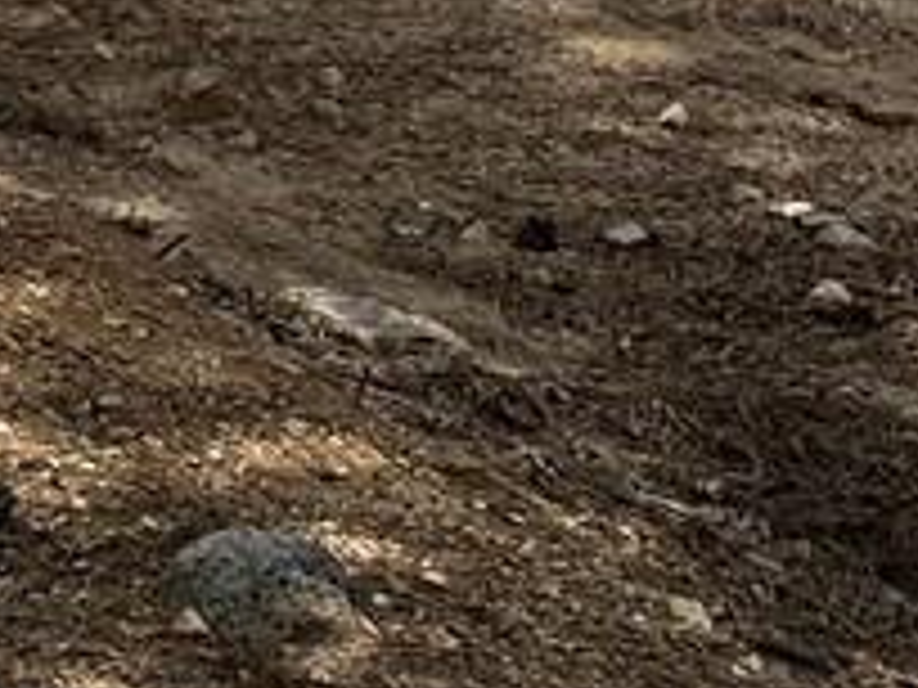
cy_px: 63
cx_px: -1854
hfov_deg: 8.7
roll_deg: -0.6
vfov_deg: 7.9
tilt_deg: -12.5
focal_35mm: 188
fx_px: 4986
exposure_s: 1/3247
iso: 80
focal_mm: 6.86
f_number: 1.78
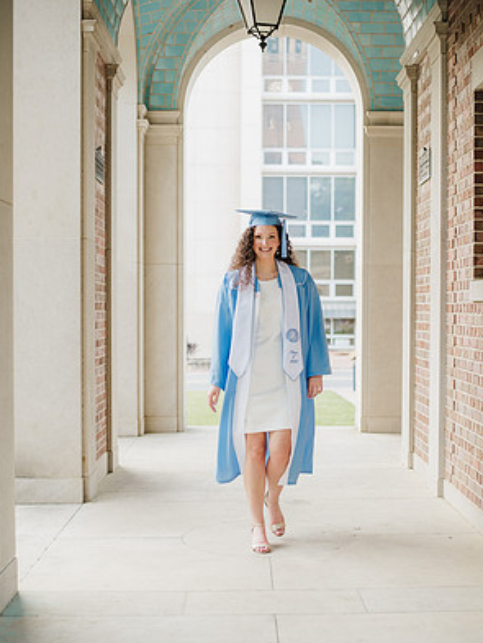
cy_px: 355
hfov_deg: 26.6
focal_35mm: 55
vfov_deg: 34.9
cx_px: 241
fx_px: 1023
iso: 200
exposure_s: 1/160
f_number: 2.5
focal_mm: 50
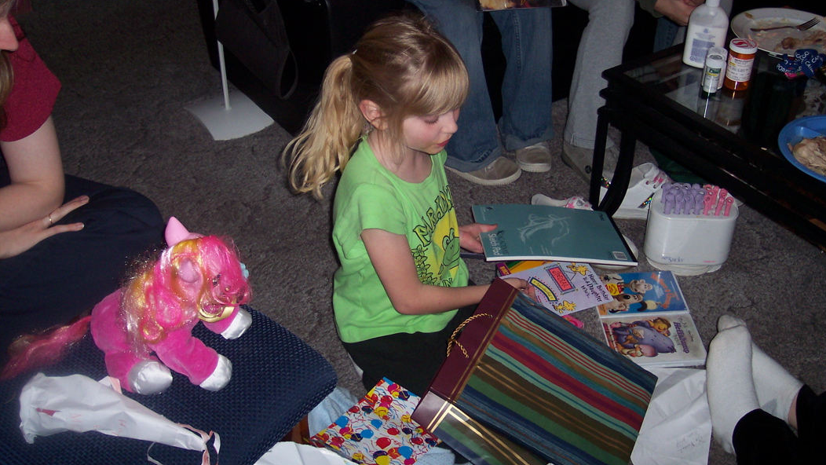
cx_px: 418
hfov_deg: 48.4
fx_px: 920
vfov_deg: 28.4
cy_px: 220
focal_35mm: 42
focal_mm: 8
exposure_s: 1/30
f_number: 2.8
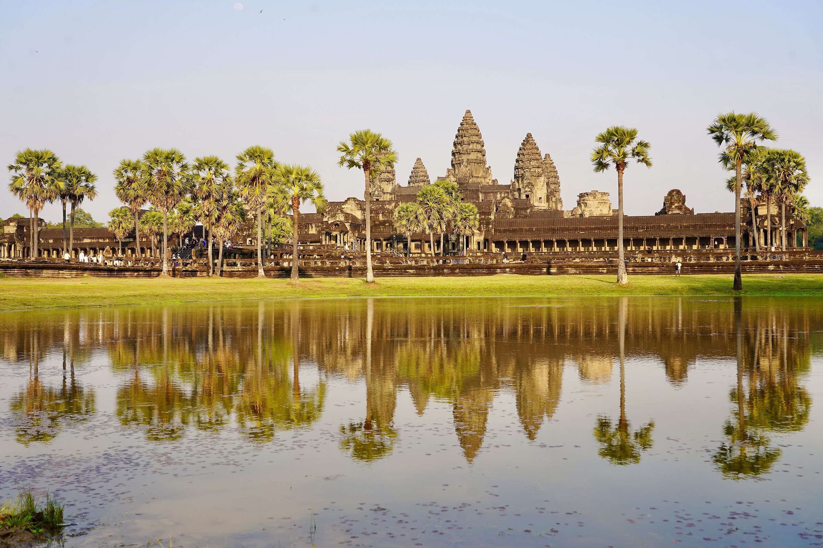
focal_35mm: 37
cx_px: 412
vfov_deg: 35.9
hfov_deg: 51.9
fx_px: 846
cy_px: 274
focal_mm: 37
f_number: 7.1
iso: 100
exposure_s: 1/100
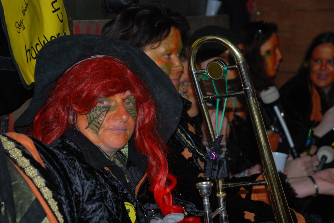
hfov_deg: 17.0
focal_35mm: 120
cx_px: 167
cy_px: 112
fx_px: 1114
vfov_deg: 11.4
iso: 200
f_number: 5.6
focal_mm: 80
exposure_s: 1/60
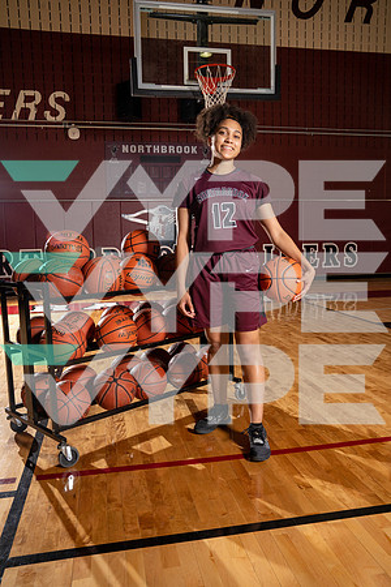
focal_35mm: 29
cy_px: 294
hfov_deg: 45.0
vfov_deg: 63.7
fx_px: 472
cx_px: 196
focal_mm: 29
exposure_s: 1/250
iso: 500
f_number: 8
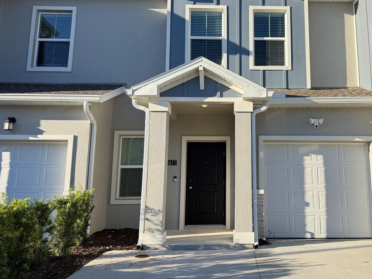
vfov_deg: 42.8
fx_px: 355
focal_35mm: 33
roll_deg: -0.4
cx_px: 240
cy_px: 119
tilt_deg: +10.4
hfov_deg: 54.5
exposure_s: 1/2000
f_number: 1.78
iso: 80
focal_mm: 6.76
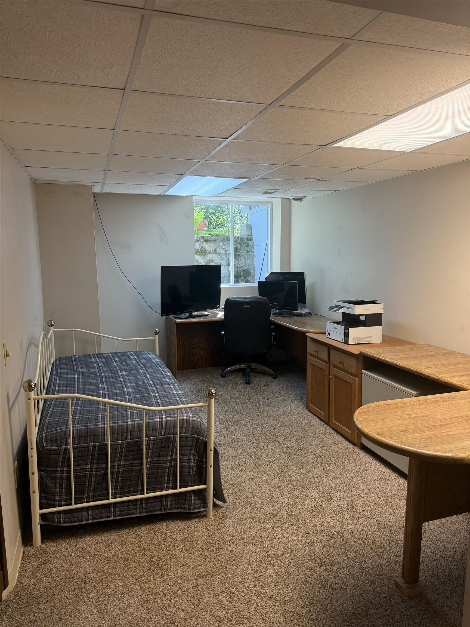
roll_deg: -0.3
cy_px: 314
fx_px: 434
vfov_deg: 71.6
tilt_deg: -7.6
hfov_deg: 56.8
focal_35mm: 24
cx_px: 235
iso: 200
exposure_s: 1/152
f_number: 1.78
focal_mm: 6.76
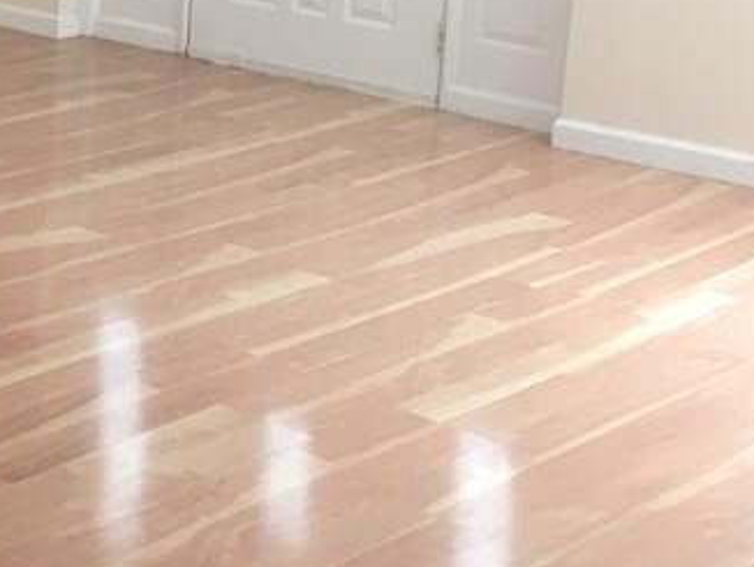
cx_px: -321
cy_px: -16
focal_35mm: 91
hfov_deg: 19.3
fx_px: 1984
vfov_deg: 15.9
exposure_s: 1/30
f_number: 2.2
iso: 64
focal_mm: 4.15
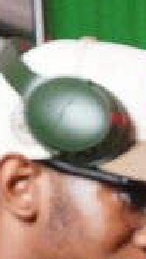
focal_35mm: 279
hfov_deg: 4.3
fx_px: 1917
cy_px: 413
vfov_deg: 7.6
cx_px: 371
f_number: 4
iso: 6400
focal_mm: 37
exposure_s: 1/160
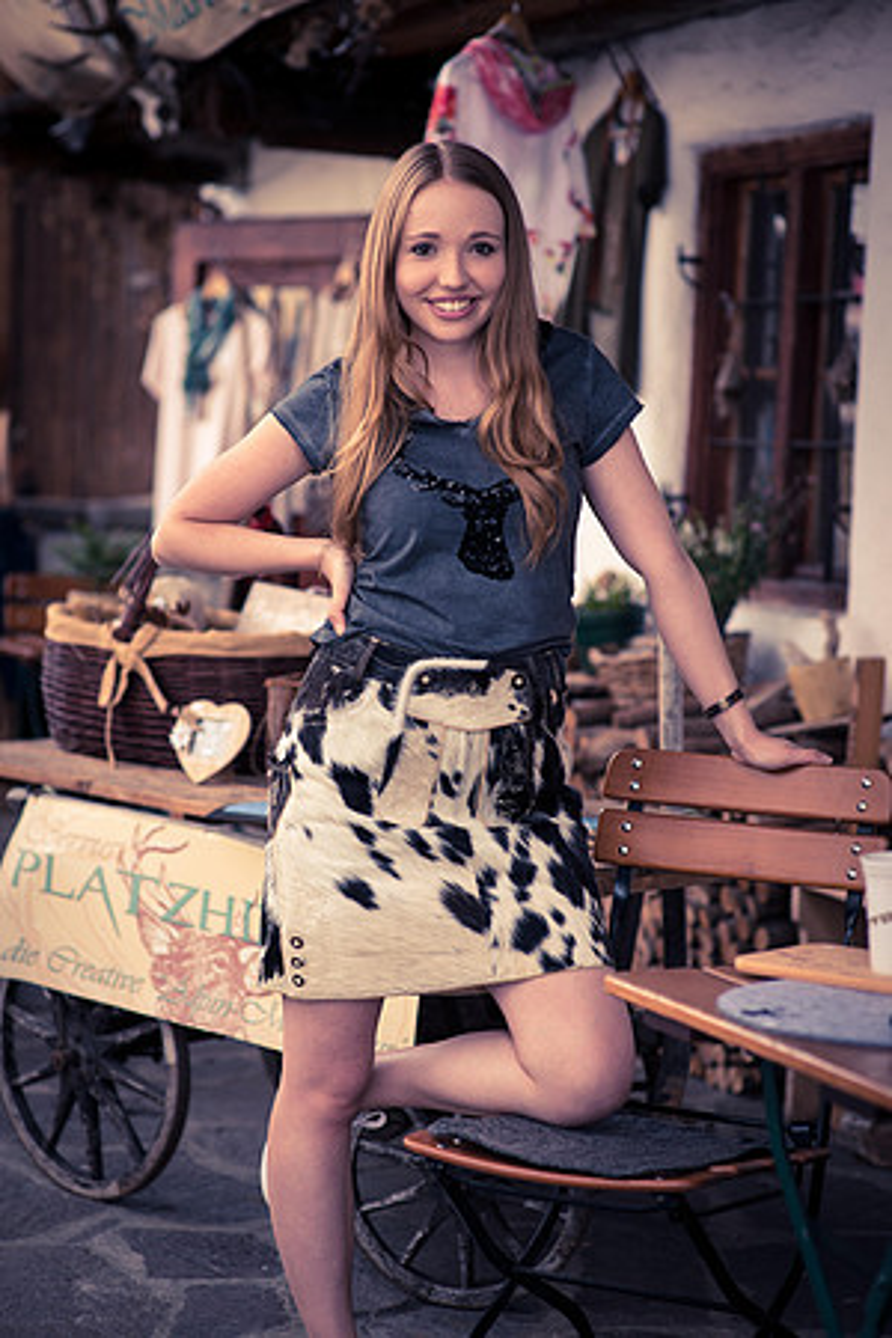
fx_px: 3159
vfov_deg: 23.9
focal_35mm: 85
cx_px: 446
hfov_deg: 16.1
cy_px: 669
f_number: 3.5
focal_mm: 85
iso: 100
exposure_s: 1/320
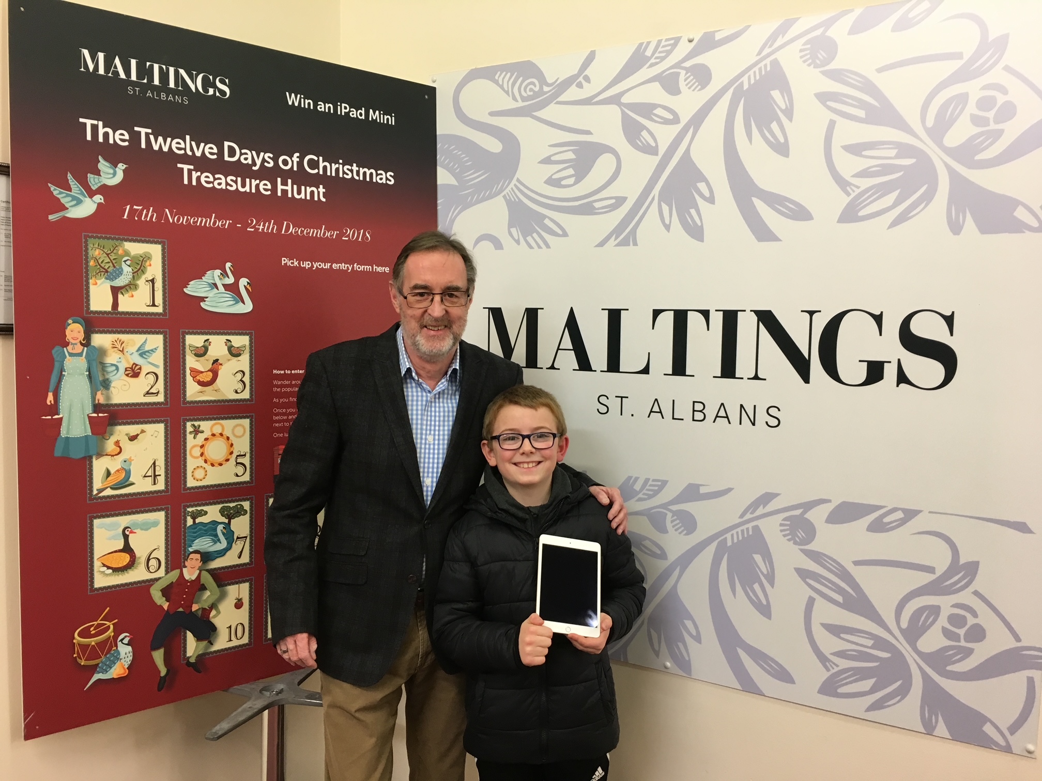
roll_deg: -0.3
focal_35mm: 29
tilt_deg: -5.7
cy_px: 390
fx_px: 873
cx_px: 521
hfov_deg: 61.7
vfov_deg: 48.2
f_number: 2.2
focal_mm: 4.15
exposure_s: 1/33
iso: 100
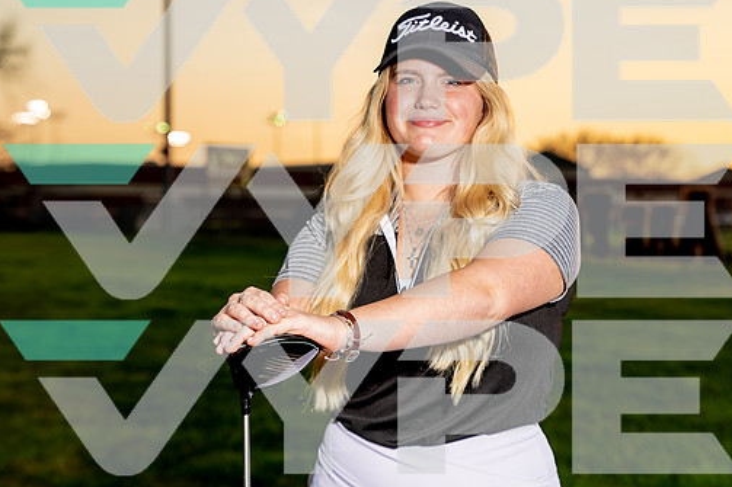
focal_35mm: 75
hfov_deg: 27.0
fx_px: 1524
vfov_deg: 18.2
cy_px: 222
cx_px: 374
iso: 100
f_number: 4
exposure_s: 1/250
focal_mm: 65
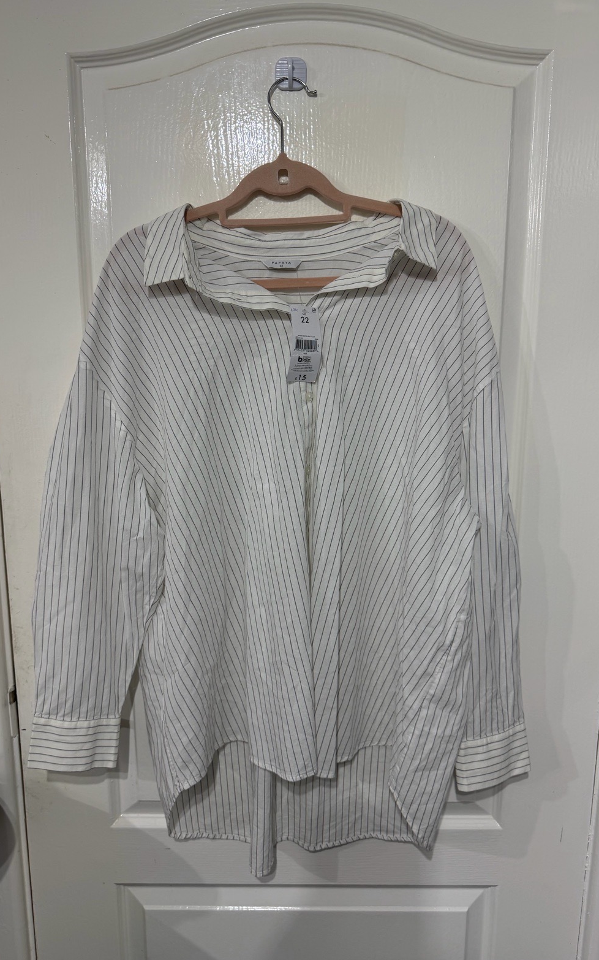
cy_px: 483
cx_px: 283
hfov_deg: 47.6
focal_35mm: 26
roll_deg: -0.8
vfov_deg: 70.4
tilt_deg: -10.9
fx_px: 679
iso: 125
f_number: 1.78
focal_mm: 6.76
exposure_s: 1/100
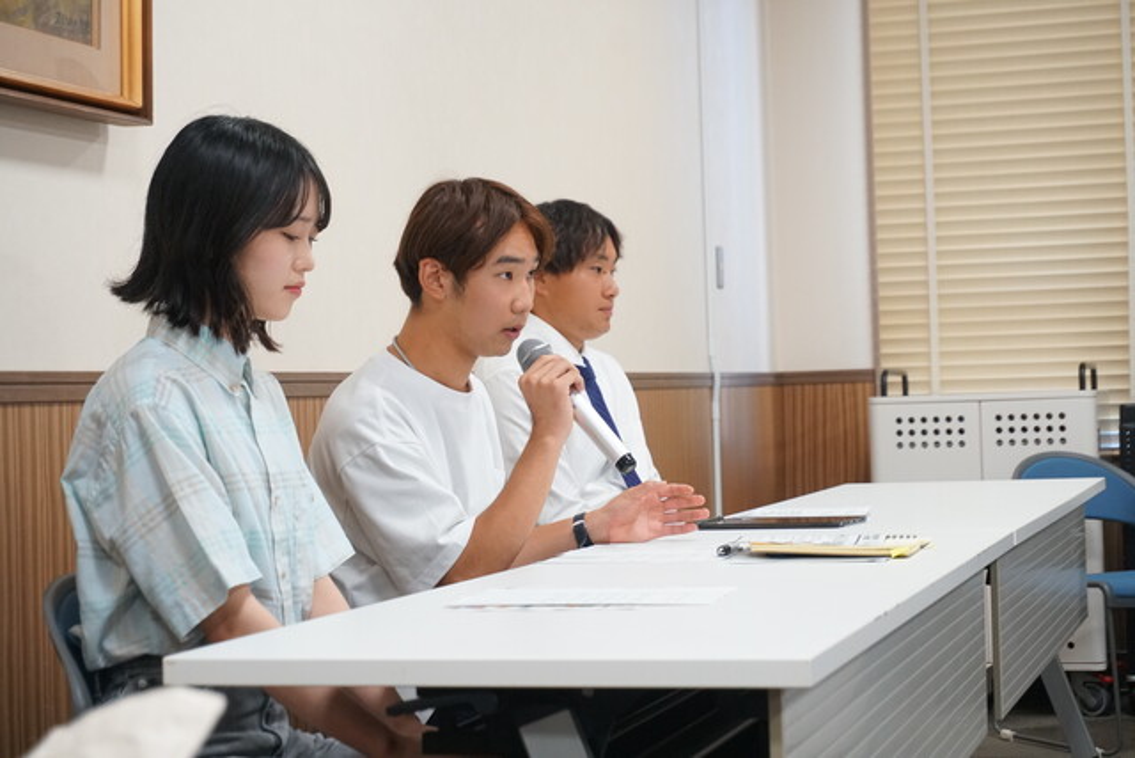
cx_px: 568
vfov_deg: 18.2
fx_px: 2365
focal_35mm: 75
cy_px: 379
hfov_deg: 27.0
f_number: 5.6
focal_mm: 50
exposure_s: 1/160
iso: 2000
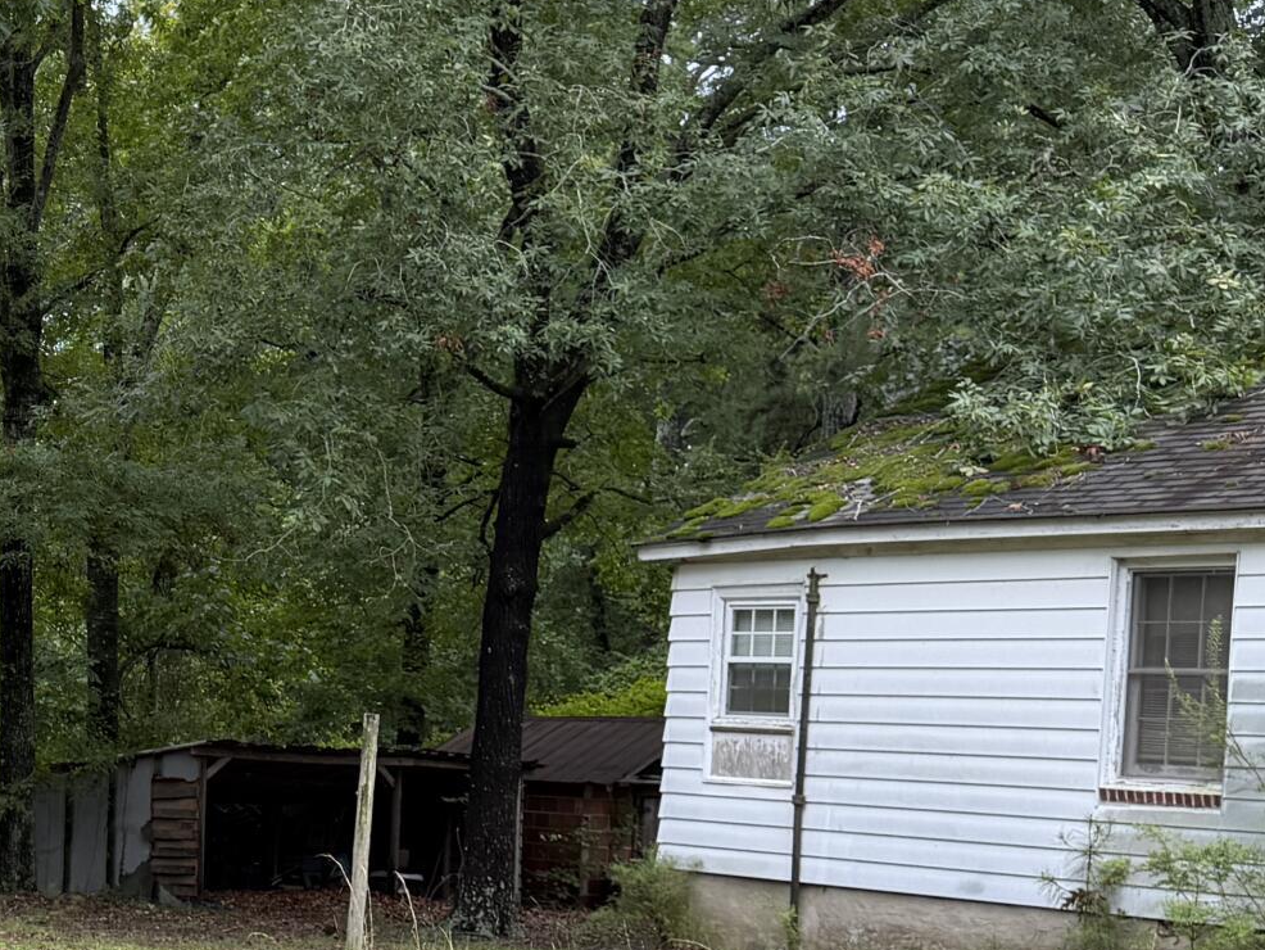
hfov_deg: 23.9
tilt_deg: -0.2
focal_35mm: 73
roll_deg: -2.8
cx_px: -318
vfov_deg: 19.9
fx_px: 2668
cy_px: 769
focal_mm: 6.76
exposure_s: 1/291
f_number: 1.78
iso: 80
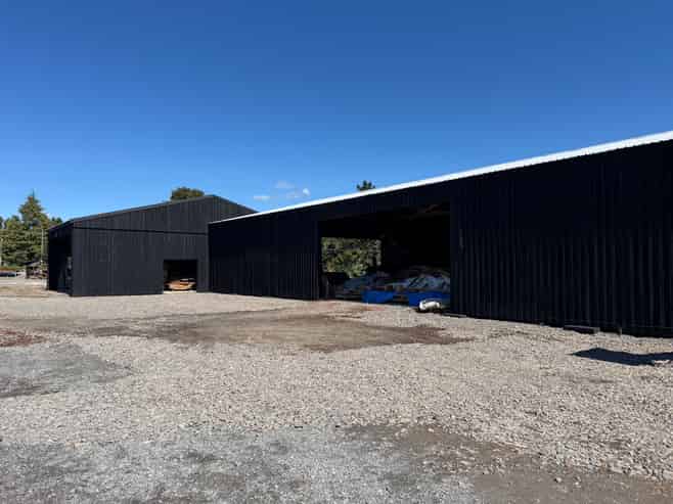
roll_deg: +0.0
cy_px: 252
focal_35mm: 24
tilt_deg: +2.5
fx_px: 466
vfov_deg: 56.8
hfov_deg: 71.6
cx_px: 336
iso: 80
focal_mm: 6.76
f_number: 1.78
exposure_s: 1/4673
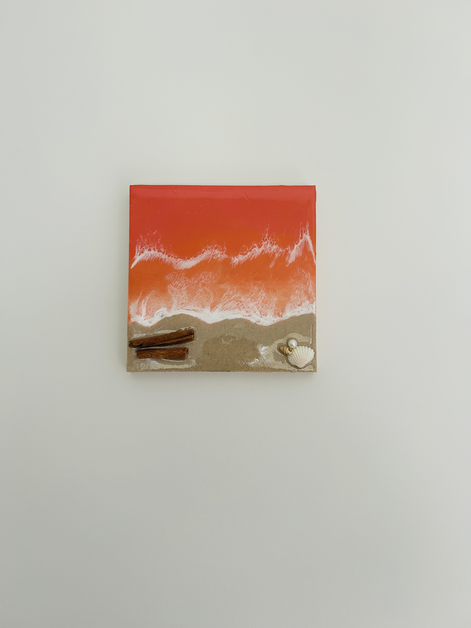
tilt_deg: +5.8
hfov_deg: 53.1
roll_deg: -0.9
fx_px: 472
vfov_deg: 67.3
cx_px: 236
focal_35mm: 26
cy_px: 314
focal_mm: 5.7
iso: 125
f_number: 1.5
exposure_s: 1/121
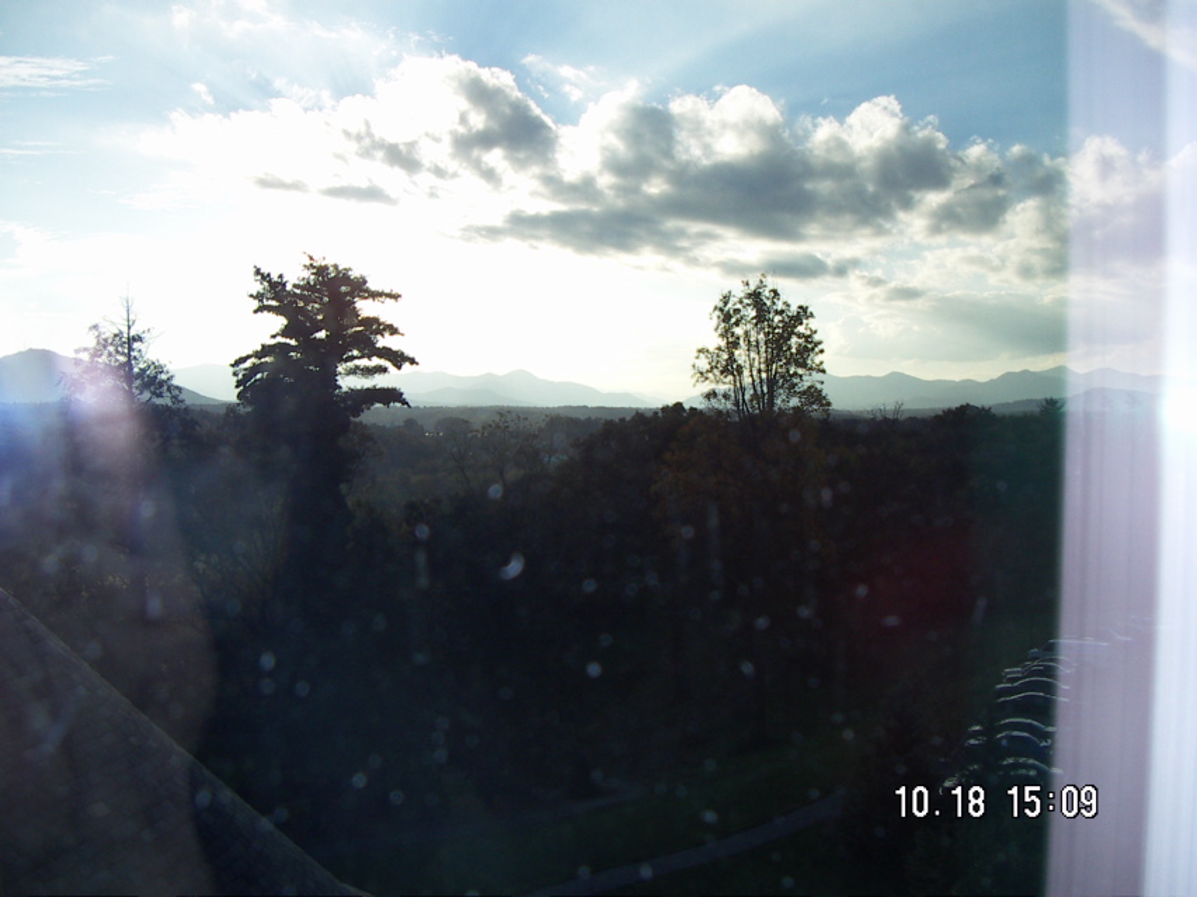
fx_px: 1244
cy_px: 448
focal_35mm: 36
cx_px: 598
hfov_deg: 51.4
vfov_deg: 39.6
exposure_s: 1/200
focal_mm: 4.7
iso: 50
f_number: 6.7
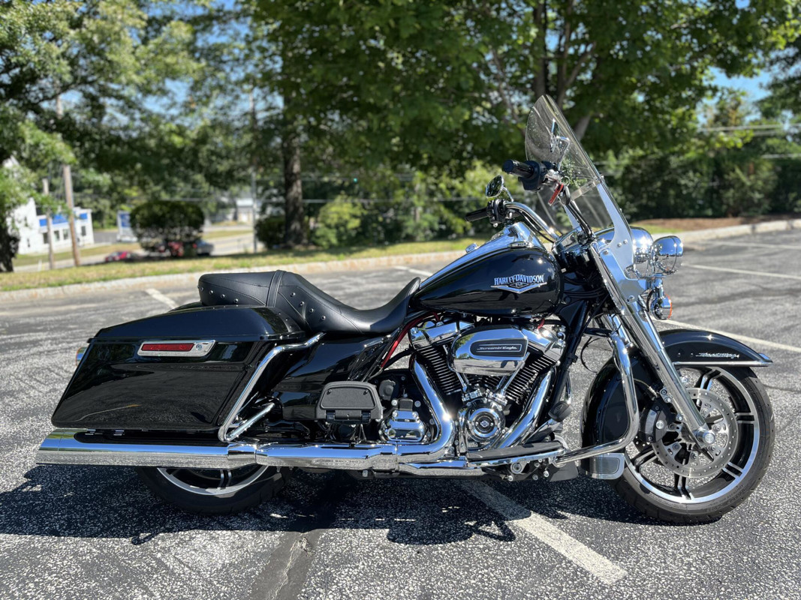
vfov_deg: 53.1
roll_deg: -1.1
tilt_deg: -13.6
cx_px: 400
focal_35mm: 26
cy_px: 300
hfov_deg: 67.3
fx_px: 602
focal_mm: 5.1
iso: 50
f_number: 1.6
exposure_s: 1/1086
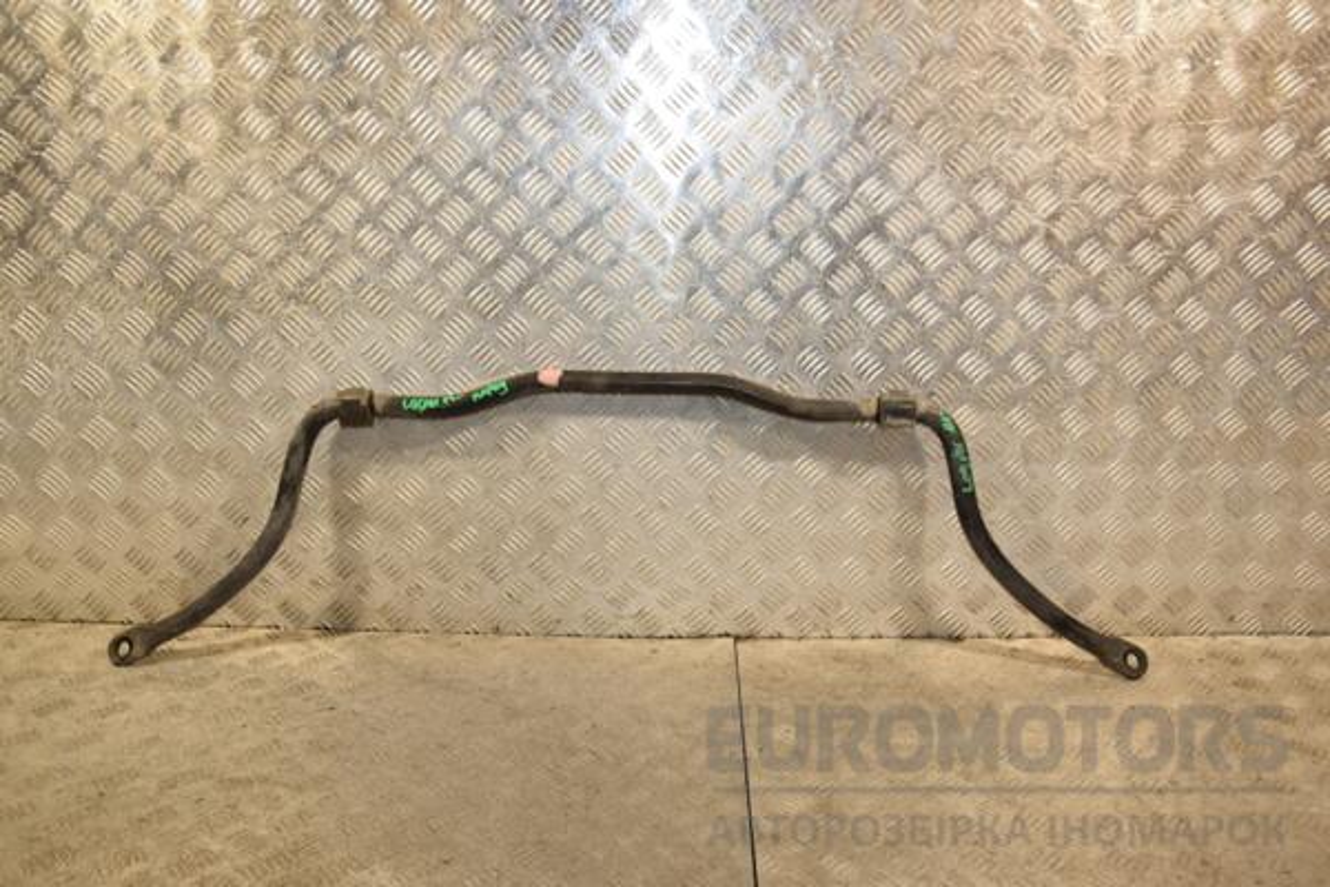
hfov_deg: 59.5
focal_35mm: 32
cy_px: 444
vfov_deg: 41.7
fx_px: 1164
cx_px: 665
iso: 800
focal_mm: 21
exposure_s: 1/200
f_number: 5.6
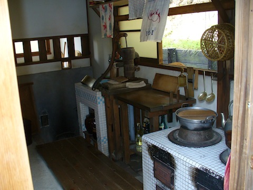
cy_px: 95
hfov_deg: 50.1
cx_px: 126
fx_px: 270
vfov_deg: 38.7
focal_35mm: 37
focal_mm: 6.1
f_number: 2.8
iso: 100
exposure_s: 1/60
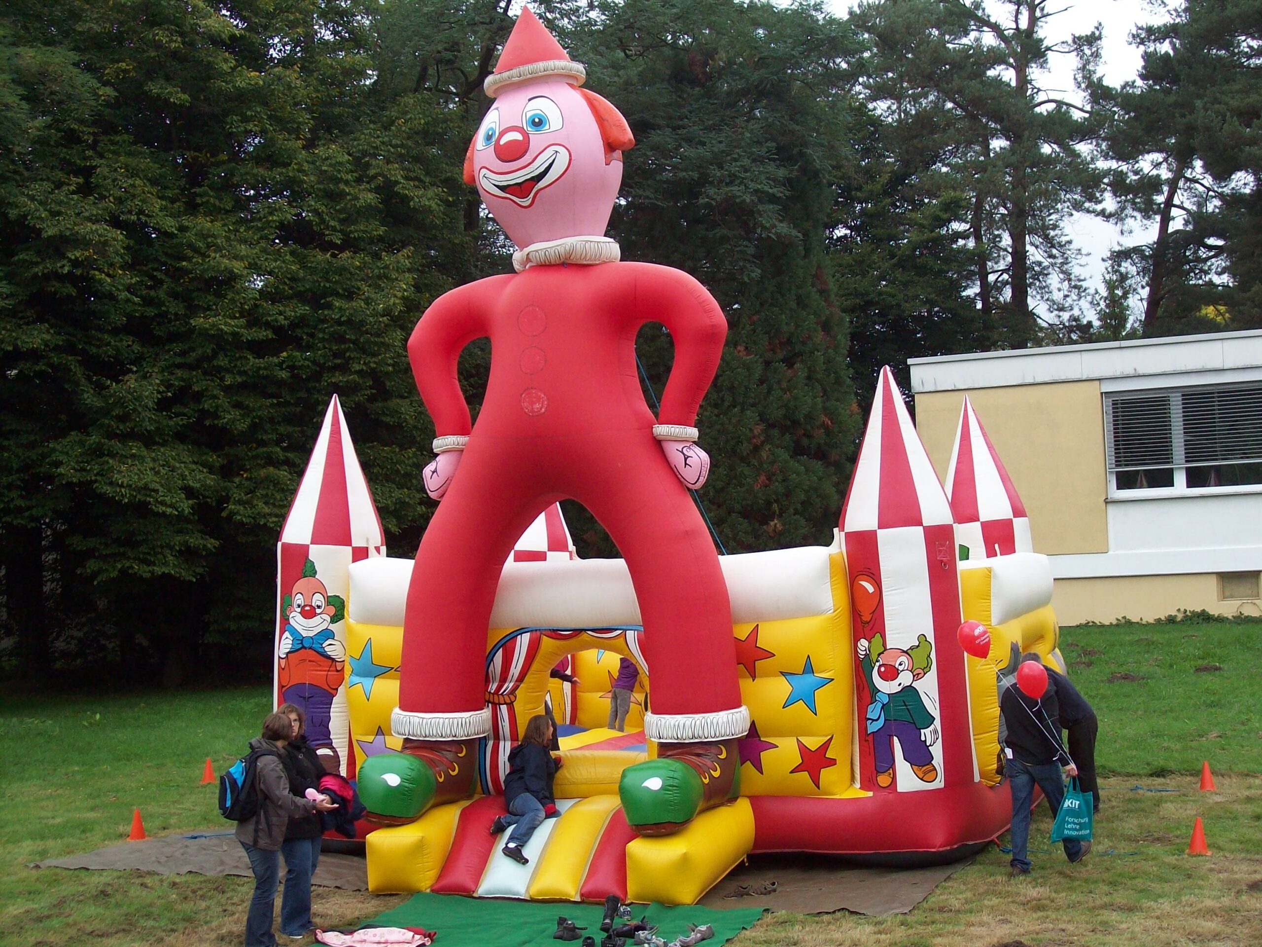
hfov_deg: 34.3
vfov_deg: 26.1
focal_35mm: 56
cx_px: 631
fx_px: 2042
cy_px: 474
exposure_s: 1/302
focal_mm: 9.4
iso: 80
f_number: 3.4
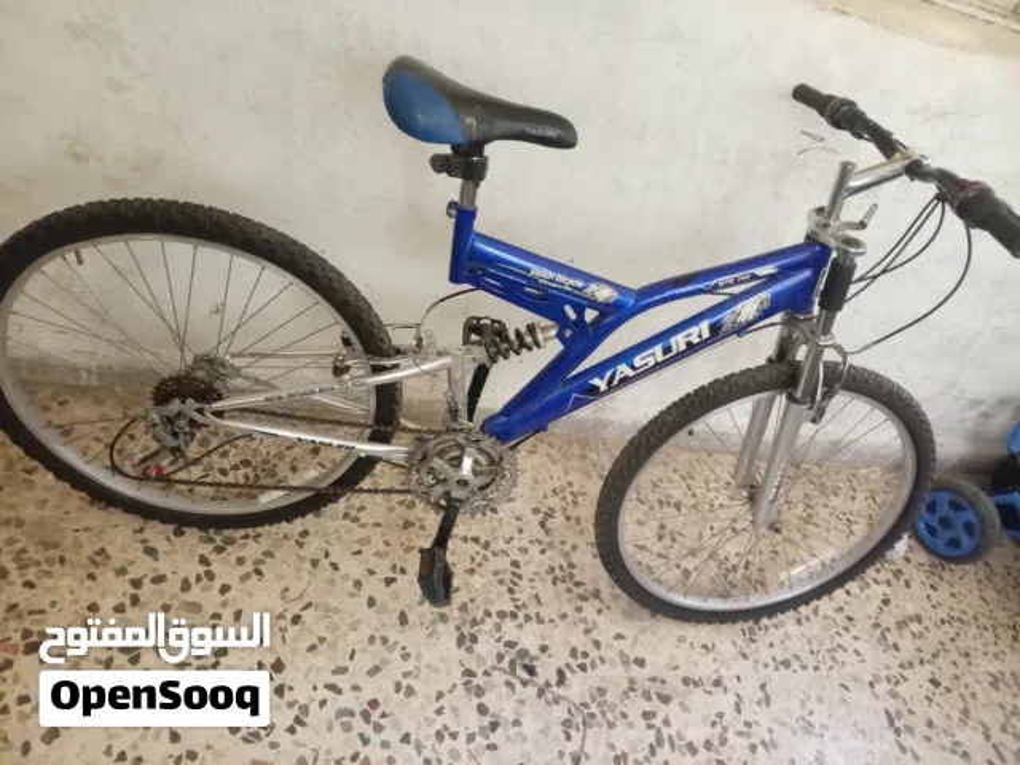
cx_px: 510
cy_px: 382
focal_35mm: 25
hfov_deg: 69.4
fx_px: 737
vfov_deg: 54.9
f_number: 1.8
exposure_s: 1/25
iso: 633
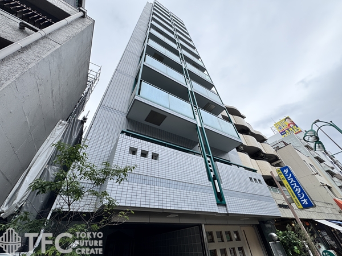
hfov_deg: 102.1
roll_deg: +5.0
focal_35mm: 14
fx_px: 138
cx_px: 171
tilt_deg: +41.4
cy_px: 128
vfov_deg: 85.7
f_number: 2.2
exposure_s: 1/889
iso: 50
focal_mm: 2.22
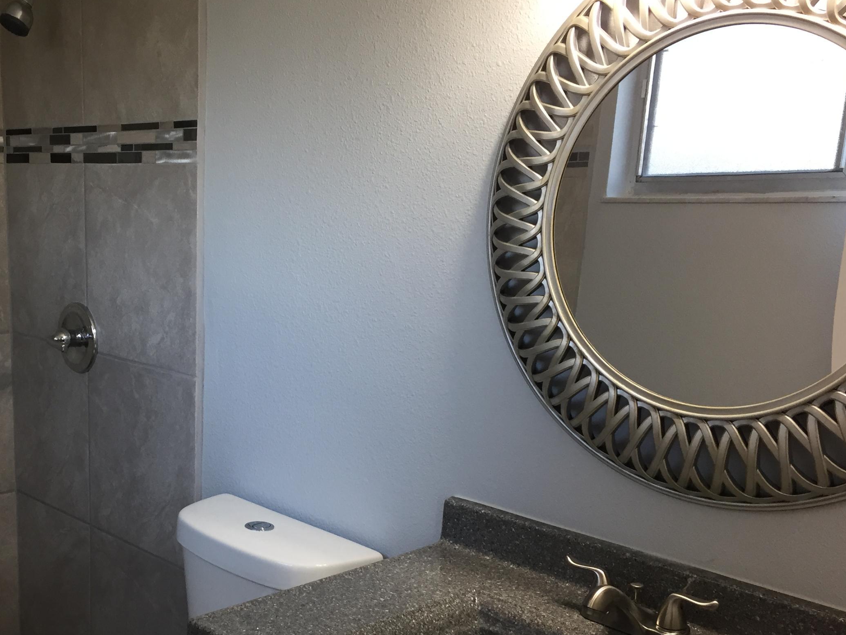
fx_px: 1027
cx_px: 260
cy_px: 423
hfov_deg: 43.9
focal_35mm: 42
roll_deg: -1.7
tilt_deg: -11.5
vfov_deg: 34.0
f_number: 2.2
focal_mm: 4.15
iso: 64
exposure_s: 1/30
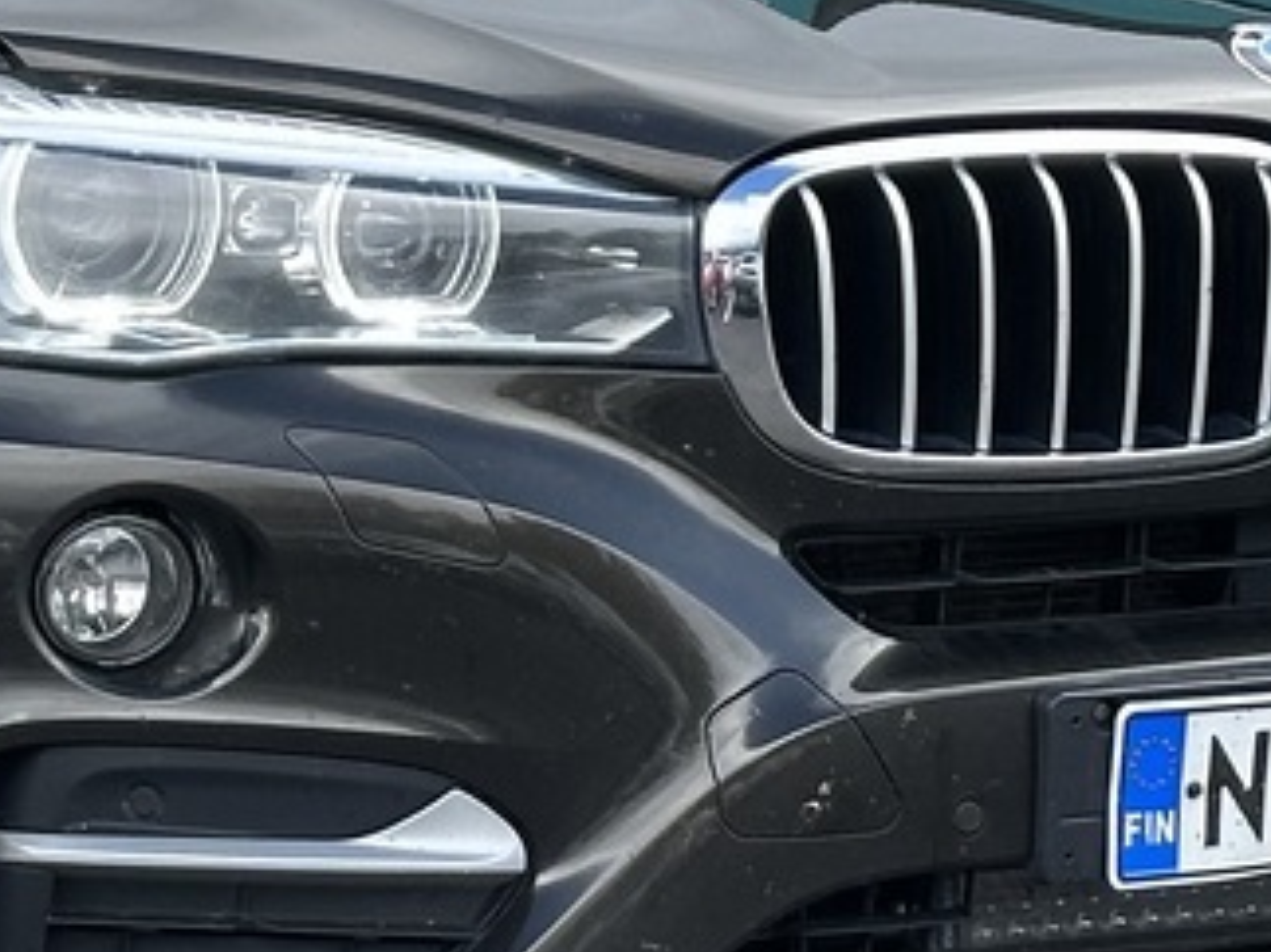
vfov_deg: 6.9
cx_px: 71
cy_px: -122
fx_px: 7855
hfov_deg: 9.2
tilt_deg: -0.1
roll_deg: +0.0
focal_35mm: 214
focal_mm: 6.86
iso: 64
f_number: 1.78
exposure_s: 1/745
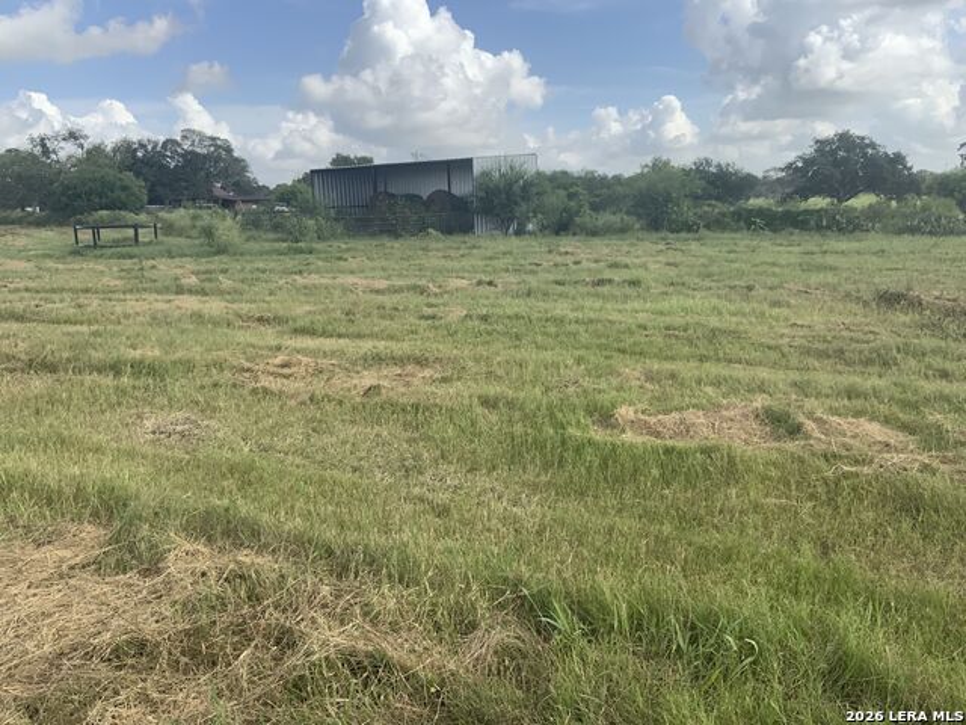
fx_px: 809
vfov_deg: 48.2
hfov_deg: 61.7
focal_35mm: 29
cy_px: 362
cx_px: 483
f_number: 1.8
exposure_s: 1/1490
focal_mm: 3
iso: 16
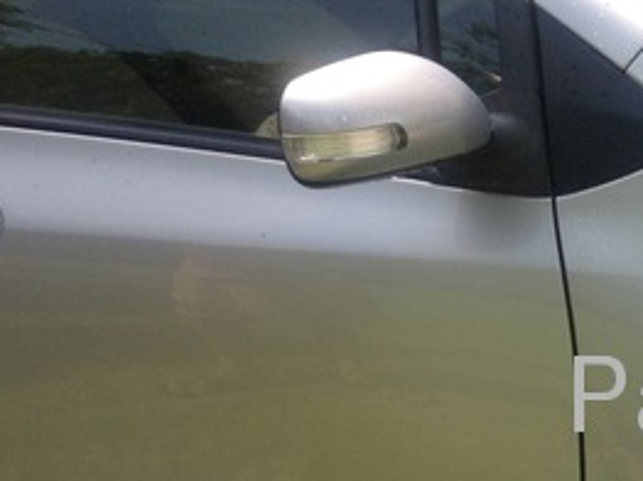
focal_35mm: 107
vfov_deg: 13.7
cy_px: 405
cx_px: 933
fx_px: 1986
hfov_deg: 16.9
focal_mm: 4.28
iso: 64
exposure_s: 1/699
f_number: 2.4
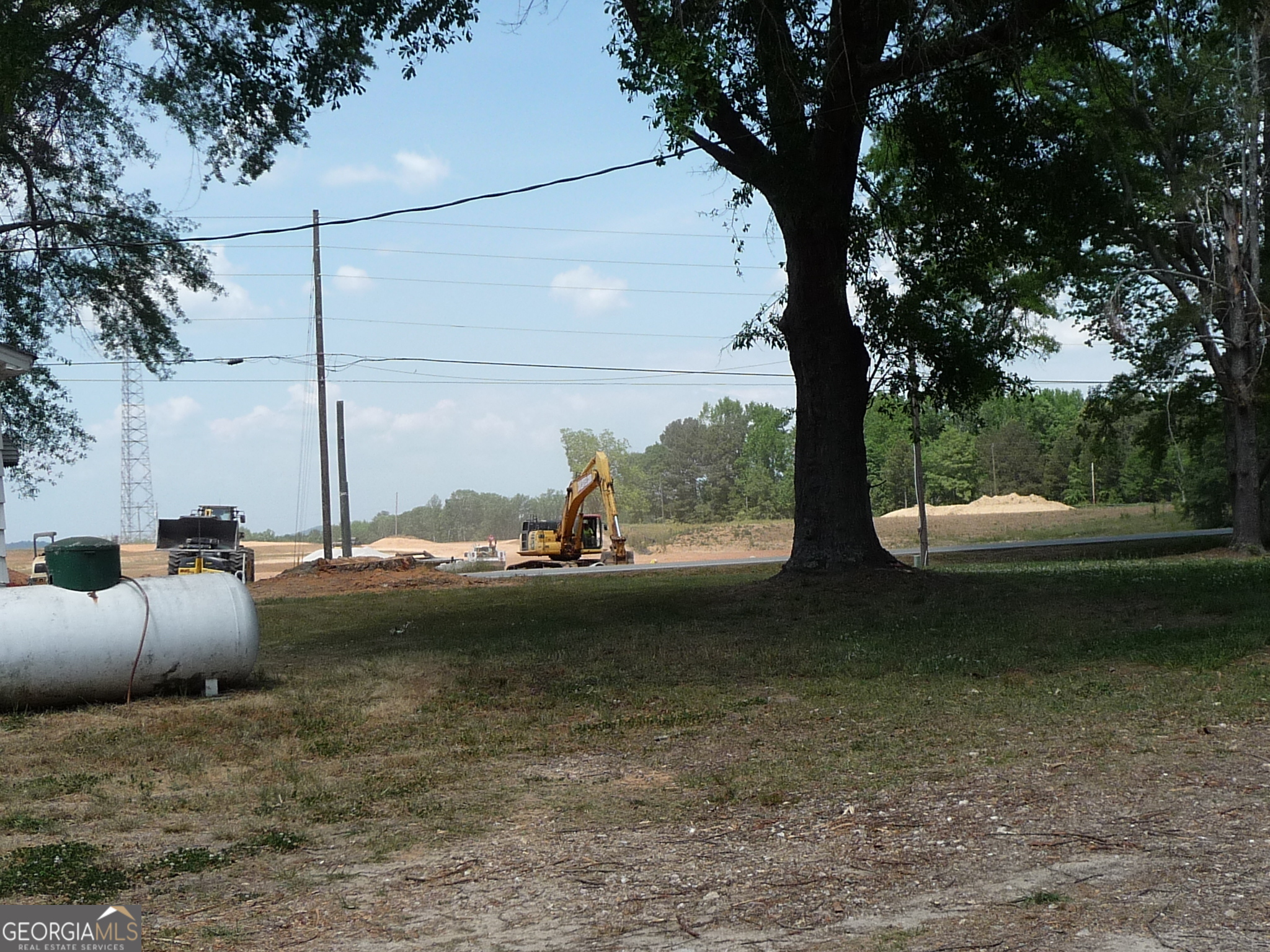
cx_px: 635
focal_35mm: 48
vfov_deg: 30.3
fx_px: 1761
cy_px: 476
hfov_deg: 39.7
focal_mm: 5
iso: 100
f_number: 3.4
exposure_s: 1/1000
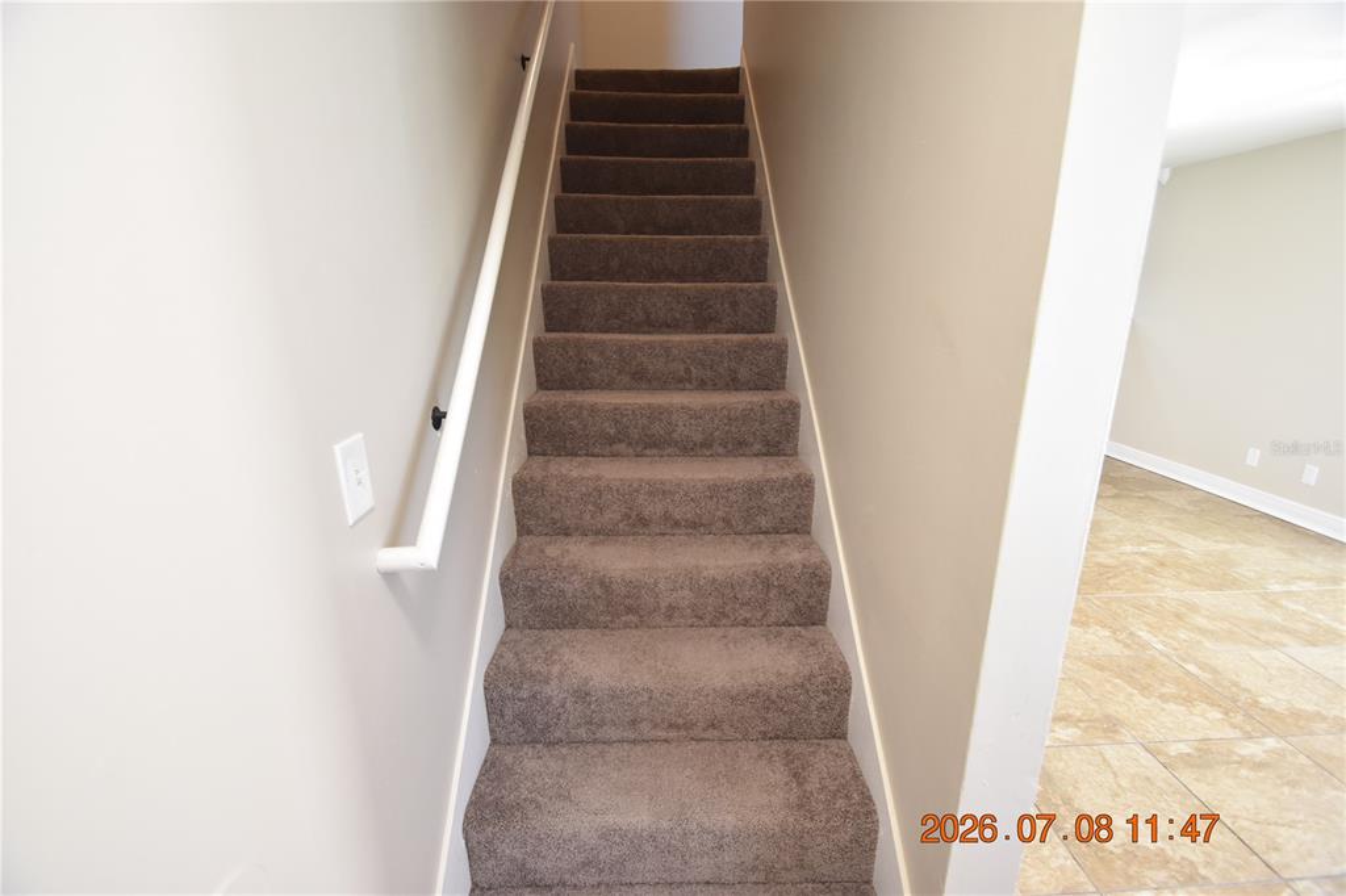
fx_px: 561
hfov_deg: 100.4
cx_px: 673
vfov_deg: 77.3
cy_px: 448
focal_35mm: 15
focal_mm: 10
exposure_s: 1/45
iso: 800
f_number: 3.5
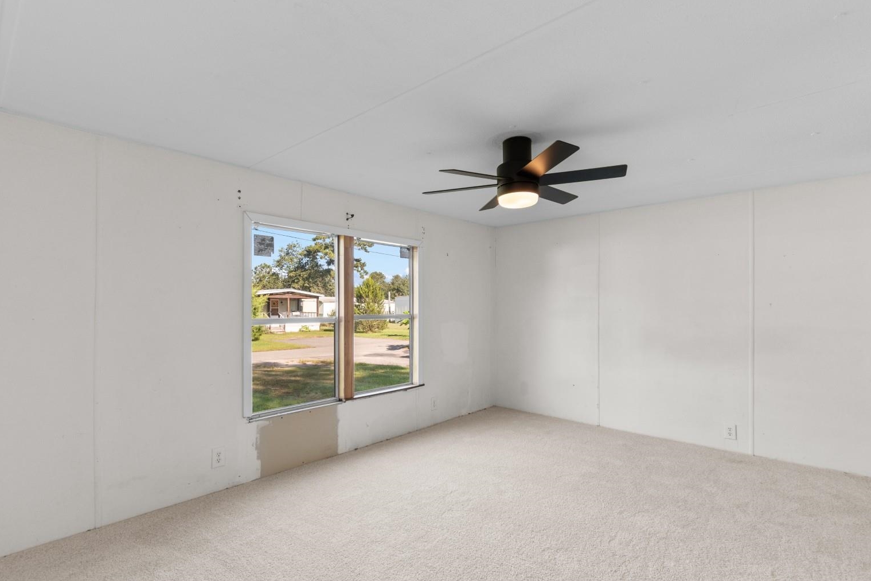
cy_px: 304
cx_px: 427
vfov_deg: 73.7
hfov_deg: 96.7
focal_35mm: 16
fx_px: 387
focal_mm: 10
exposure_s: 1/25
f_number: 4.5
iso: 100
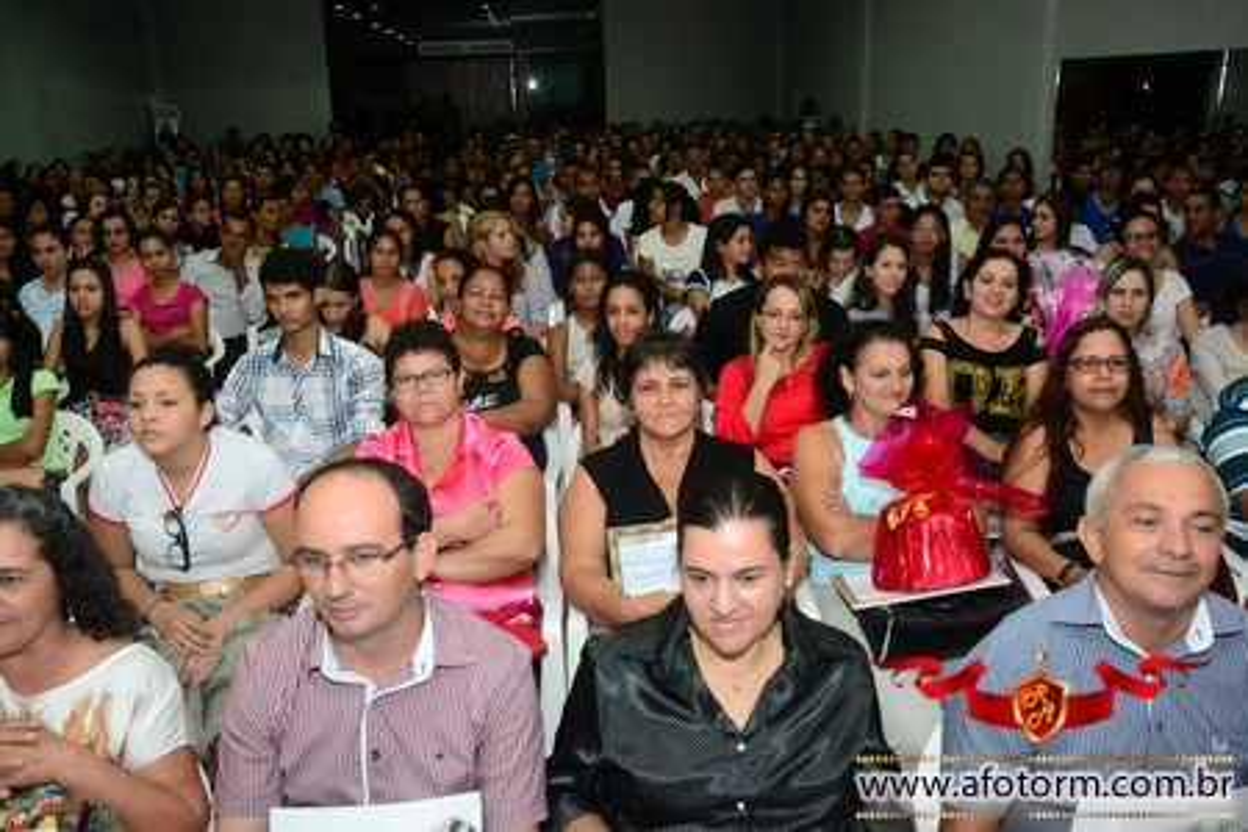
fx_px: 1040
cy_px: 416
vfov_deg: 43.6
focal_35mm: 30
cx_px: 624
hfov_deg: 61.9
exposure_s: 1/125
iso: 3200
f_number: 5.6
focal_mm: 20
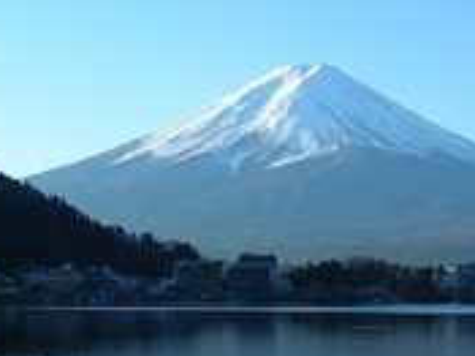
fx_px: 1316
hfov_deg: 20.4
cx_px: 309
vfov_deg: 15.3
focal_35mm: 96
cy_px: 247
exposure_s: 1/57.2
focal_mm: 5.8
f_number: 8.5
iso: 50
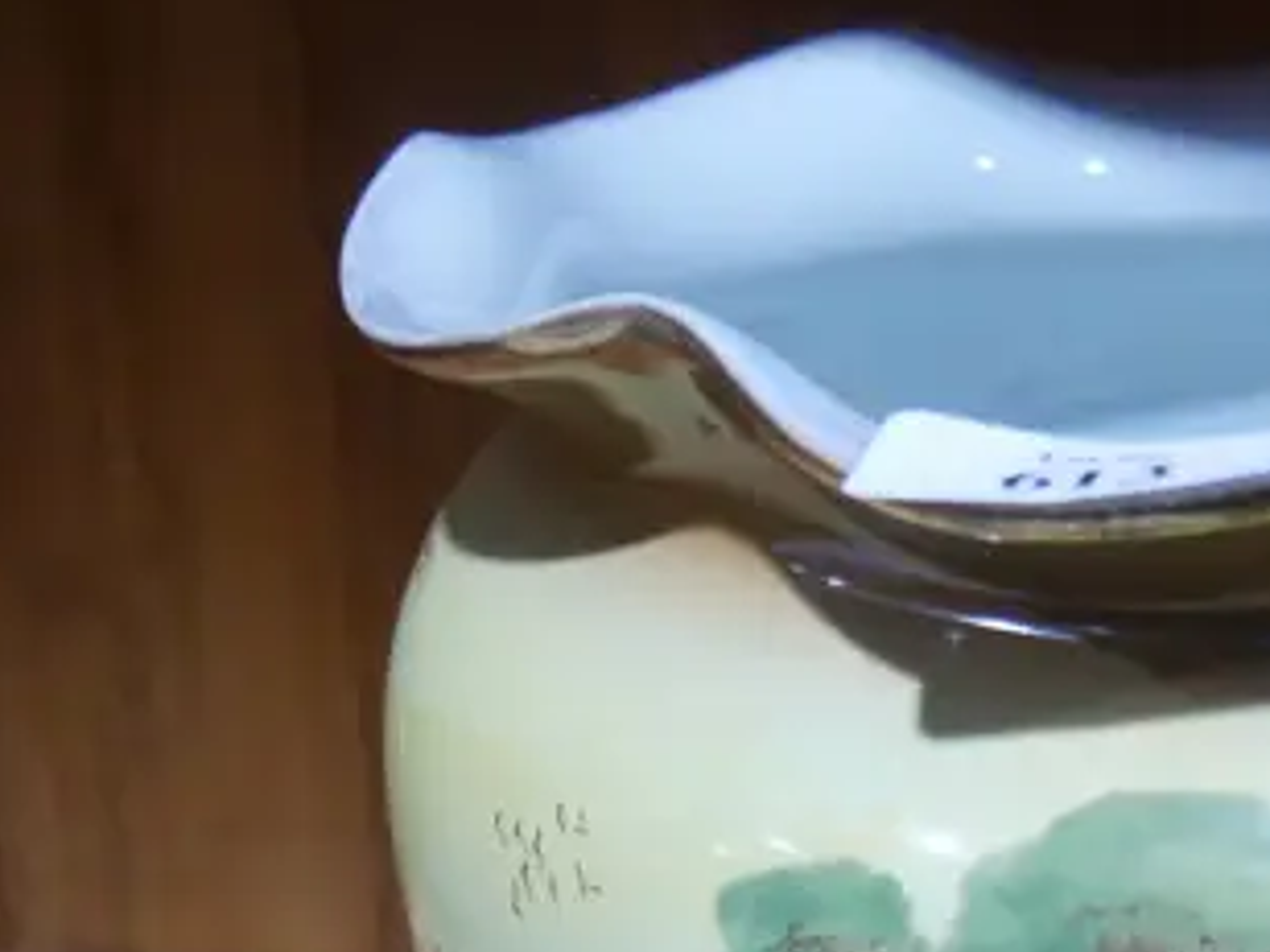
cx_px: 1200
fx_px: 3412
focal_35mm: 93
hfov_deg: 20.6
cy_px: 1381
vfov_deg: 14.9
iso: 500
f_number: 3.5
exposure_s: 1/60
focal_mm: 14
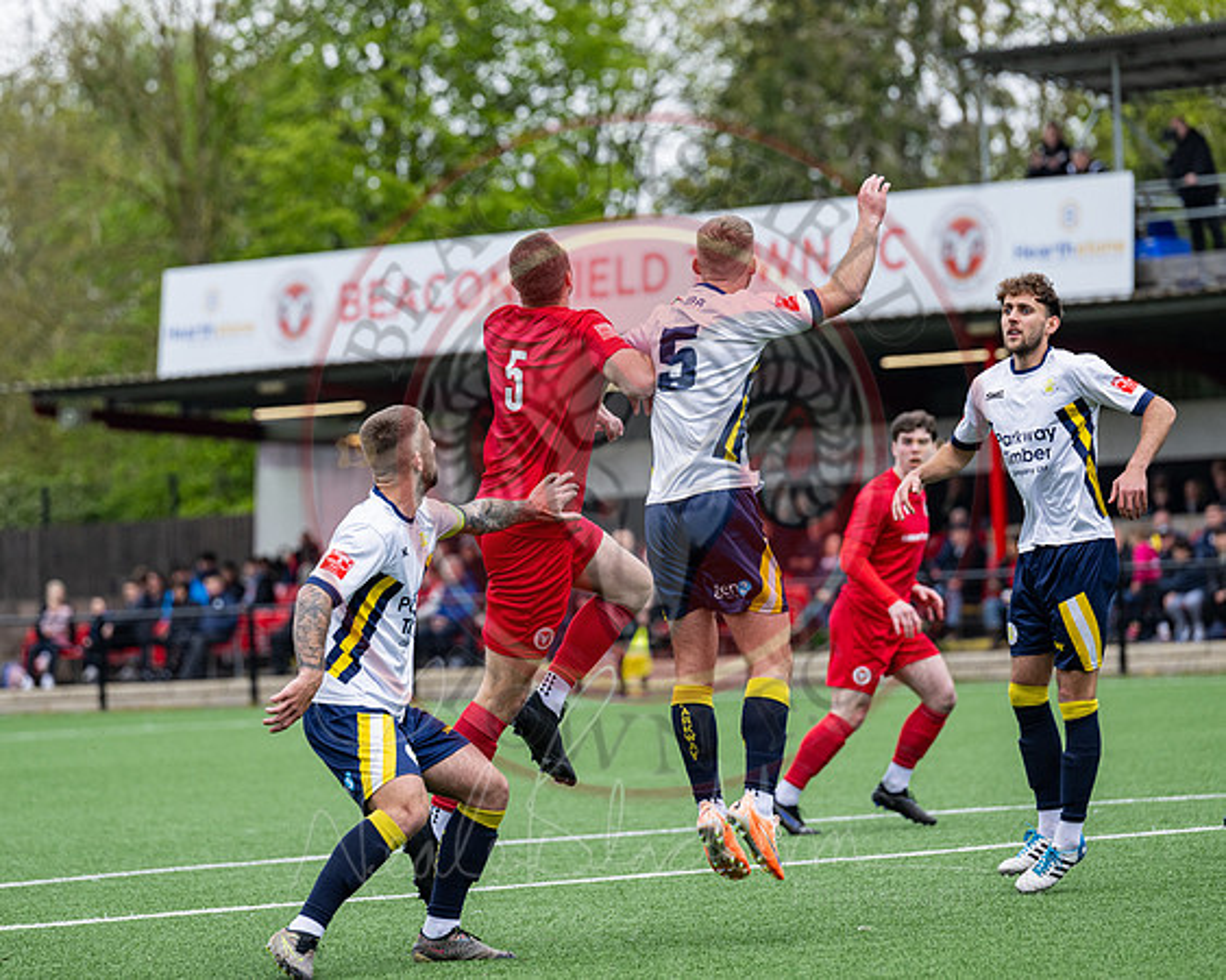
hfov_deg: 9.2
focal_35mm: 209
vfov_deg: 7.4
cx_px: 488
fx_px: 7578
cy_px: 491
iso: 500
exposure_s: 1/2500
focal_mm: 185
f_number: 4
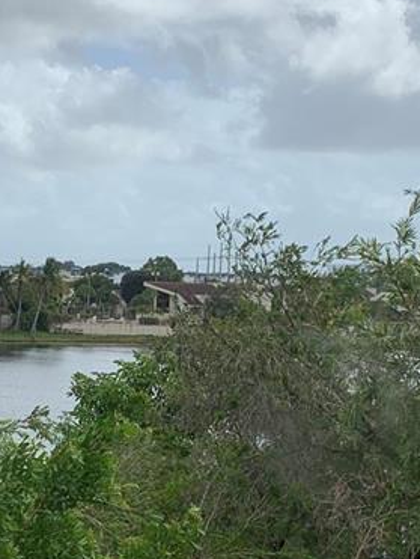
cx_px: 98
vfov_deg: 23.2
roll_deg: -1.5
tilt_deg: -1.1
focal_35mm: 84
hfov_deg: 17.5
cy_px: 350
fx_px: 1357
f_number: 1.8
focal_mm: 4.25
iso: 25
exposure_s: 1/3788
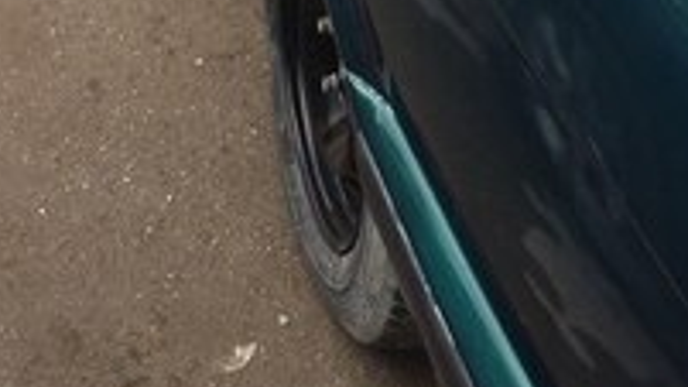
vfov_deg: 14.5
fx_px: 1423
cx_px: 472
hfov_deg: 27.0
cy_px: -192
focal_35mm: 78
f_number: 2.2
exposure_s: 1/335
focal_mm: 4.15
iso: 32
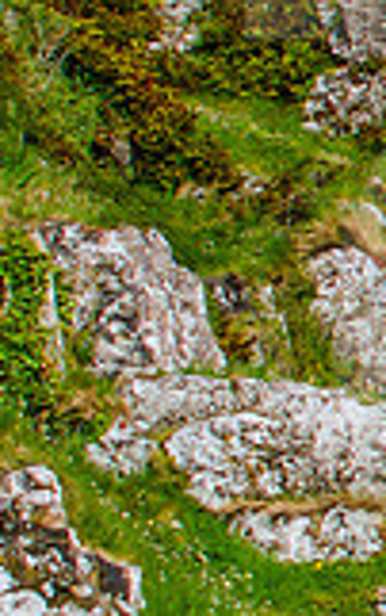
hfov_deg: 8.8
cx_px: 878
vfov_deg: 15.2
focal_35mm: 137
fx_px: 2300
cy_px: 308
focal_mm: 22
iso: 250
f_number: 3.8
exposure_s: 1/1600
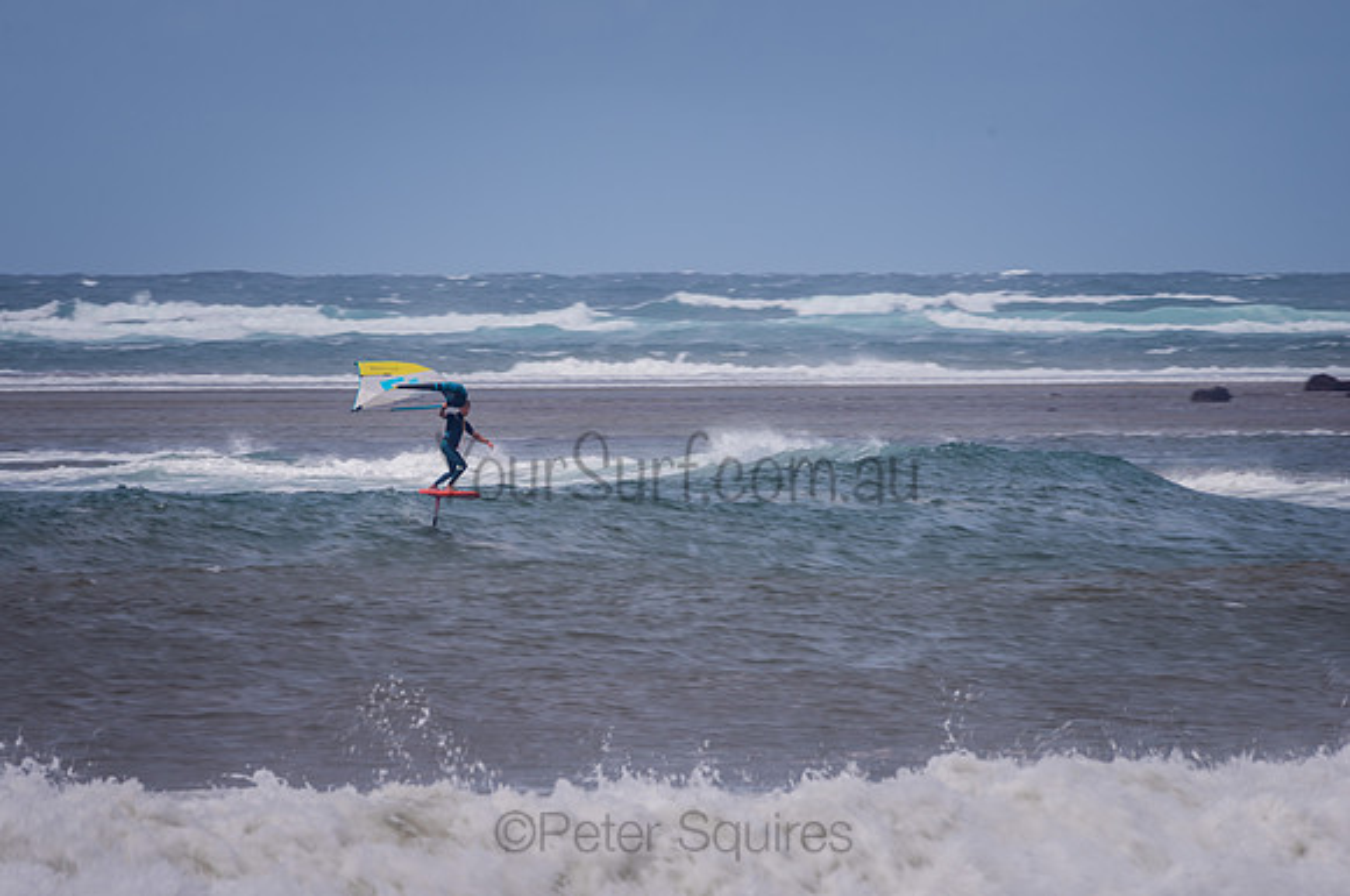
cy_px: 511
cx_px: 528
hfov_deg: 3.4
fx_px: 22993
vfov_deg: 2.2
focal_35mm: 614
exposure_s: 1/40
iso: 31
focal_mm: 500
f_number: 10
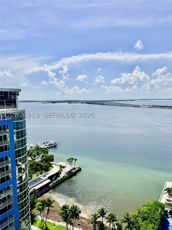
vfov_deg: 71.6
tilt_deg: -6.5
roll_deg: -0.2
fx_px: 159
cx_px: 86
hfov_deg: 56.8
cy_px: 115
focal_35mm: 24
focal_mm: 6.76
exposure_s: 1/10309
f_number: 1.78
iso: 80
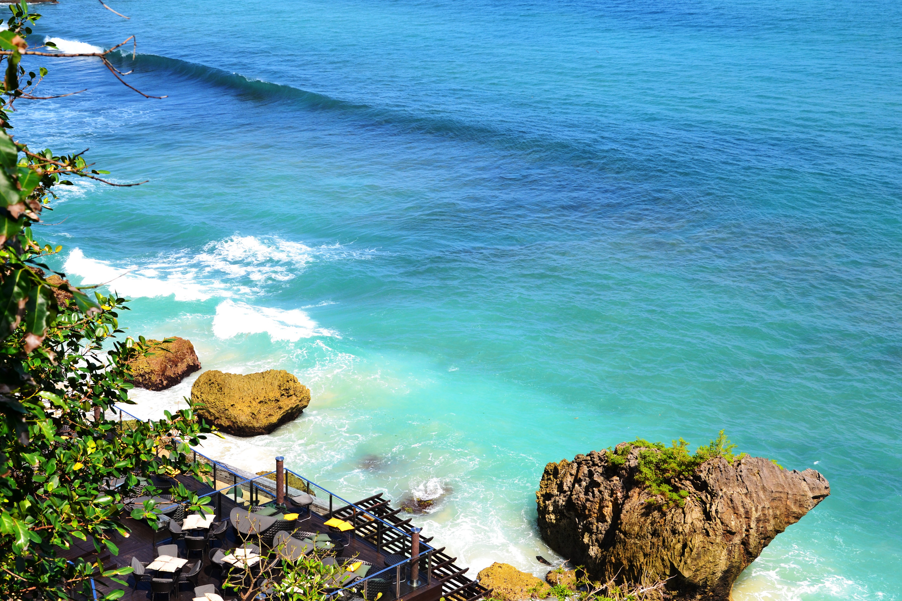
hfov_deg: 35.1
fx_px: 1428
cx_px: 451
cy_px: 300
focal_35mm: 57
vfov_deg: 23.8
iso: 400
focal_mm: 38
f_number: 11
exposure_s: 1/400
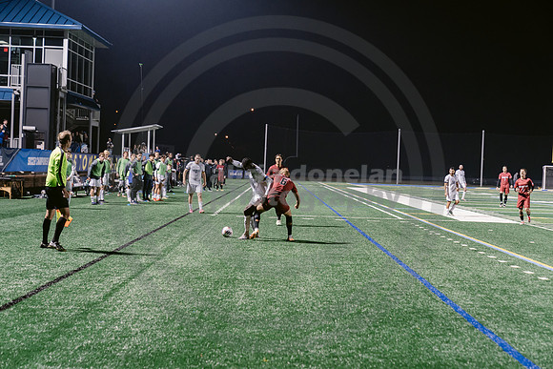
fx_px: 1075
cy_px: 184
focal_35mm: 70
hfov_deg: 28.8
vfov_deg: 19.5
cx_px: 276
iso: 2500
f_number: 3.5
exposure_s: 1/125
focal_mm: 70
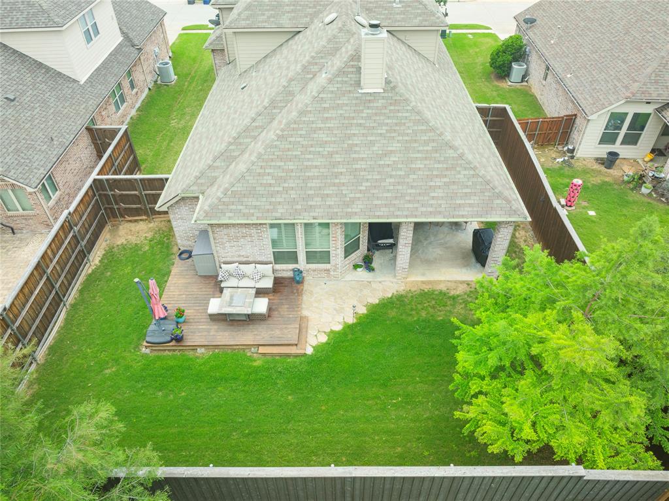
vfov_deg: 56.7
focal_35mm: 24
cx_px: 334
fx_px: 463
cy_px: 250
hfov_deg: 71.6
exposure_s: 1/40
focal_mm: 12.29
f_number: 7.1
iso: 100
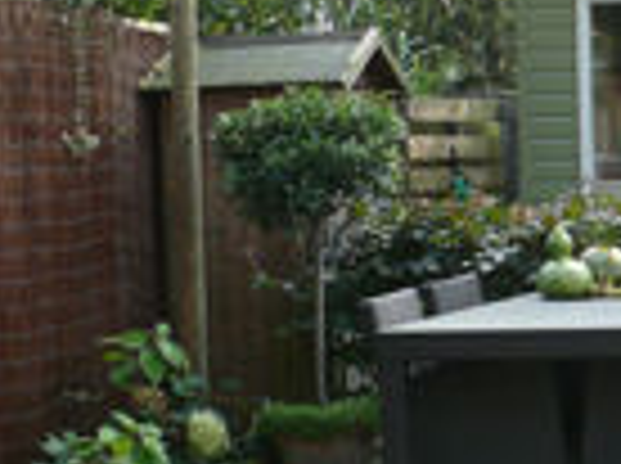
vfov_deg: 11.6
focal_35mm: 127
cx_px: 1048
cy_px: 268
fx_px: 2274
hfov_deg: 14.1
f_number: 2.8
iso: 100
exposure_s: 1/125
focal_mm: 7.4
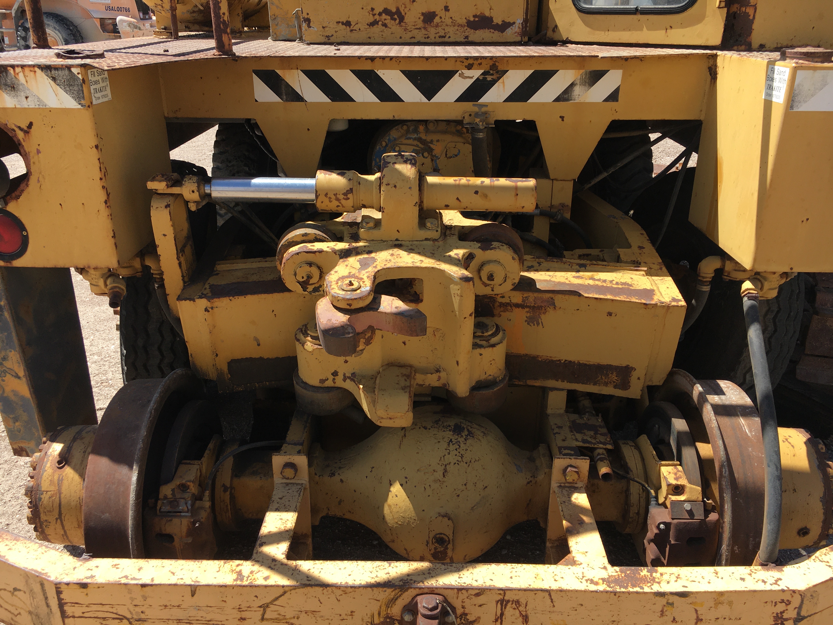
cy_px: 312
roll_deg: +0.3
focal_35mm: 29
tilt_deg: -22.9
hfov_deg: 61.7
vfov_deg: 48.2
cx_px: 416
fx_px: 698
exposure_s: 1/884
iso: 25
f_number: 2.2
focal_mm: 4.15
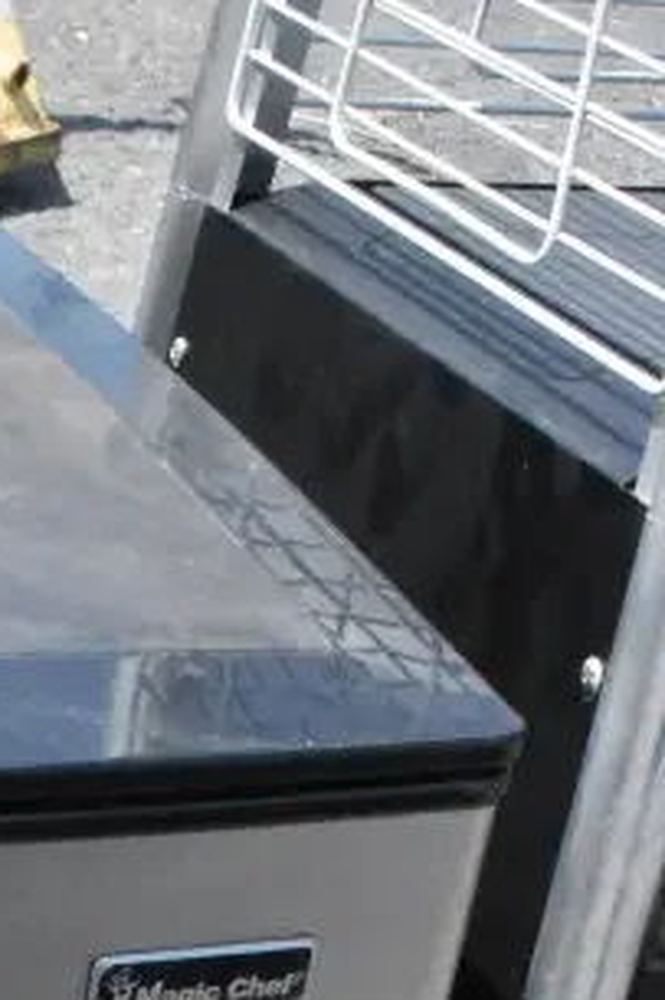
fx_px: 3745
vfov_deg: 14.4
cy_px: 1418
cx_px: -328
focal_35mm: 135
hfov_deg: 9.8
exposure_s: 1/2000
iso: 6400
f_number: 22
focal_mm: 30
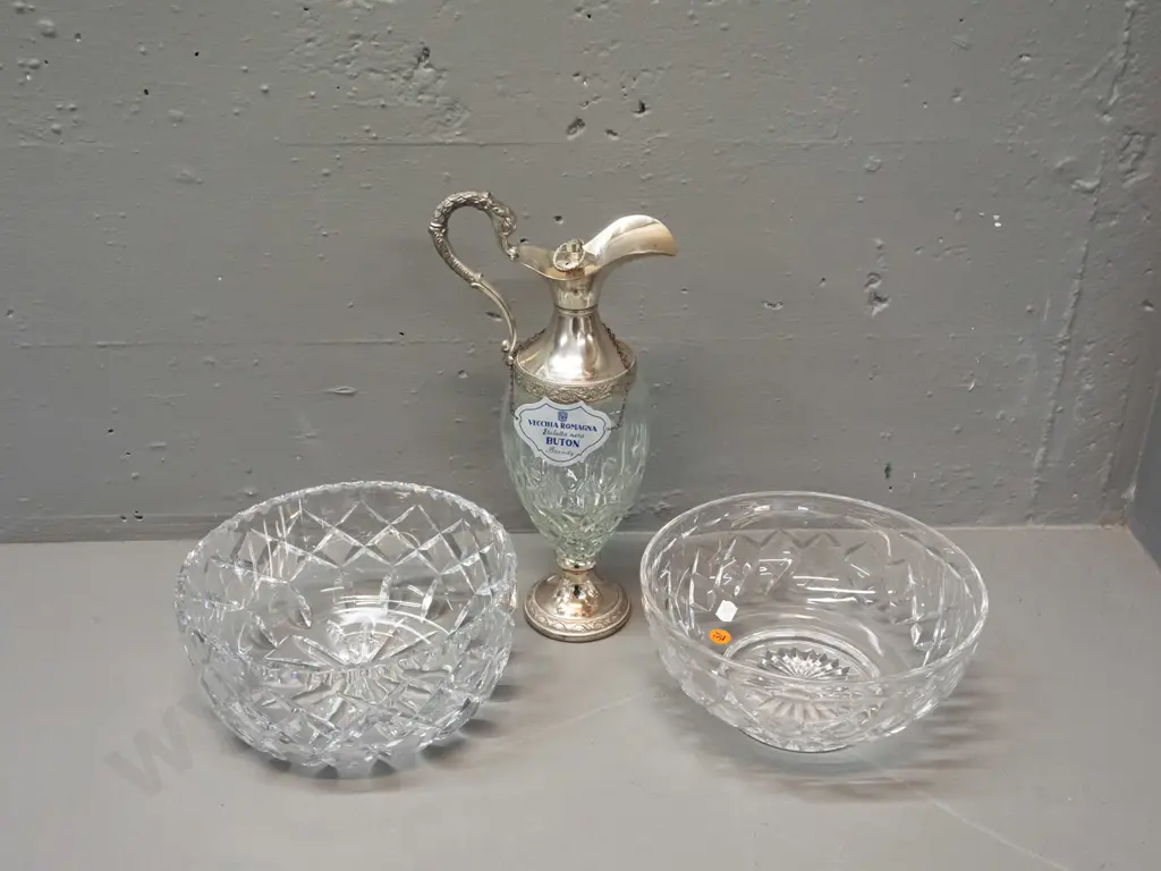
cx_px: 580
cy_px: 436
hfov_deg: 49.0
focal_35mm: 38
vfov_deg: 37.7
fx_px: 1274
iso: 3200
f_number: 5.6
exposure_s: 1/200
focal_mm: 19
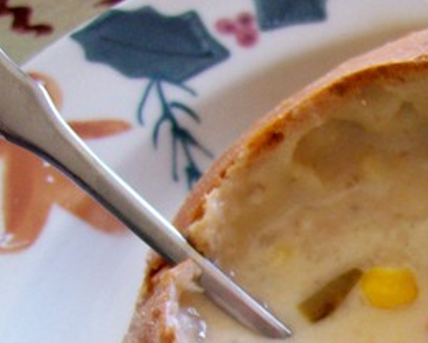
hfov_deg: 22.0
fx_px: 1051
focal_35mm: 83
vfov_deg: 17.9
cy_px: 368
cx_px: 448
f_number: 2.7
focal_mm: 6
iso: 126
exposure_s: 1/32
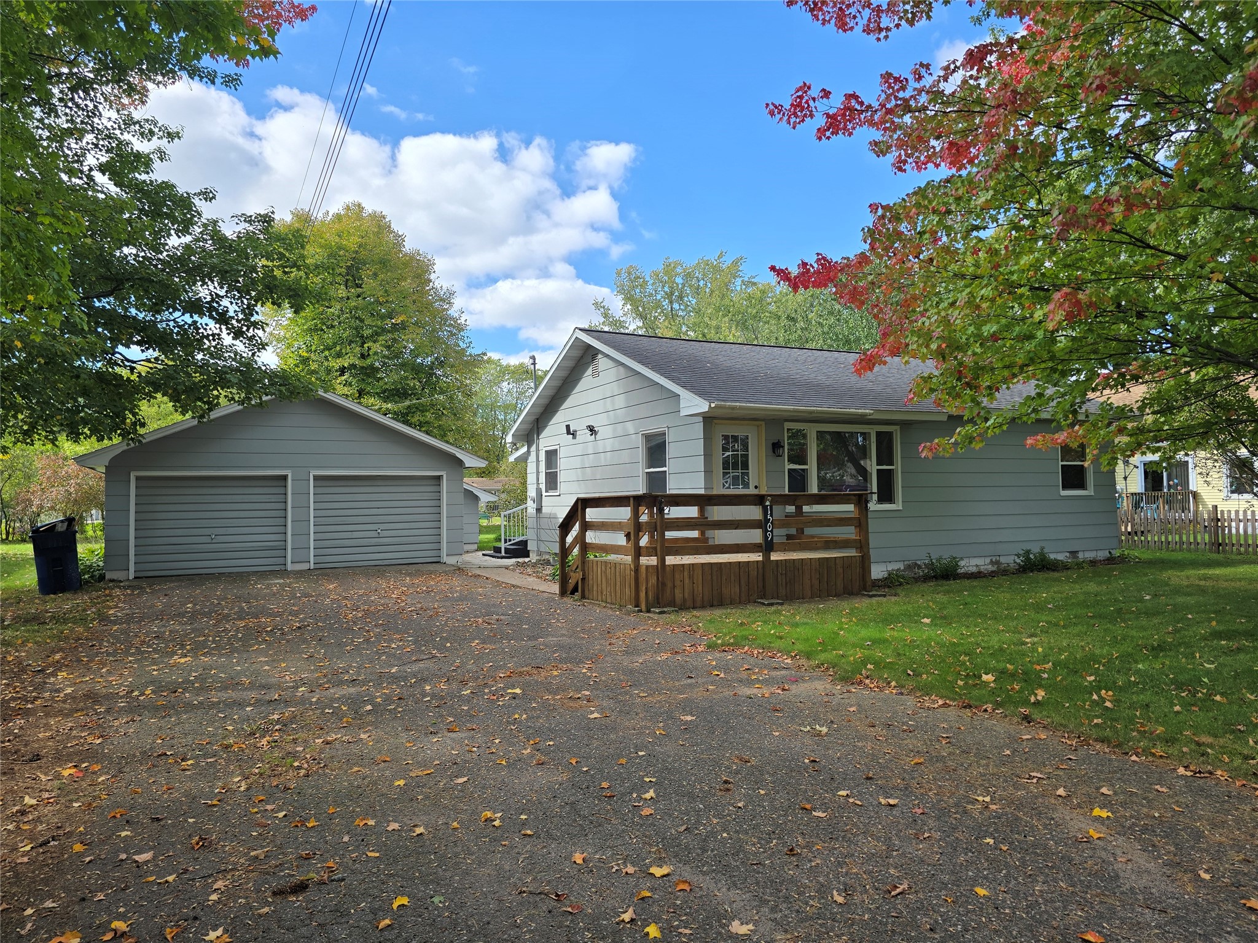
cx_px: 629
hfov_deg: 73.9
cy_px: 472
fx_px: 836
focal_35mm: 23
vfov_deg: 58.9
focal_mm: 6.3
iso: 12
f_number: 1.7
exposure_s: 1/492
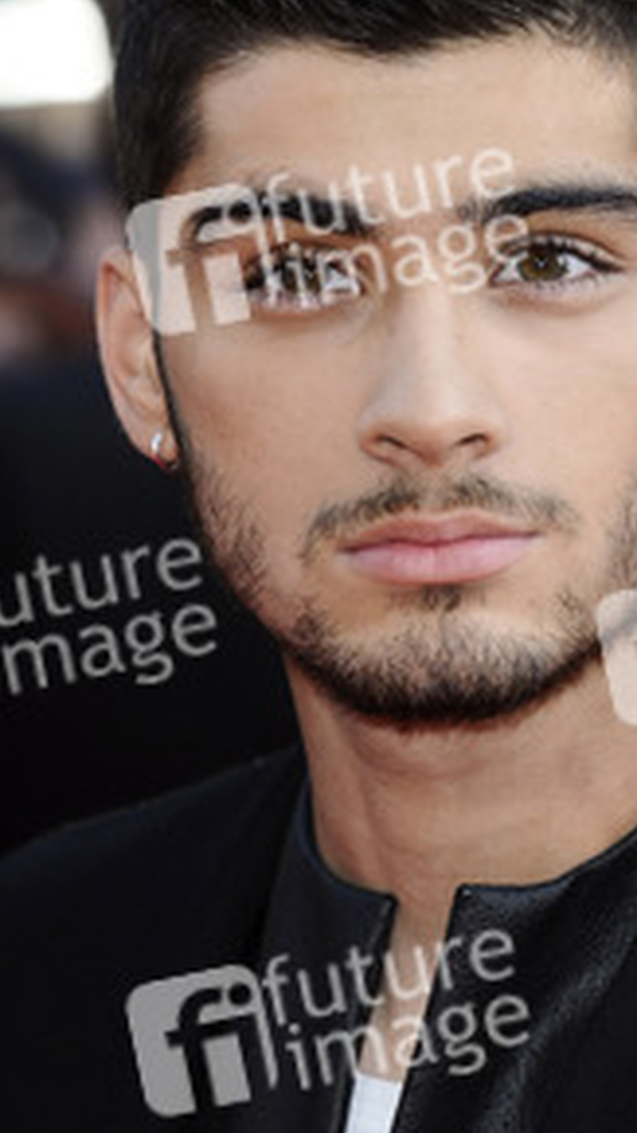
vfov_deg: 8.3
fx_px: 7812
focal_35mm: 260
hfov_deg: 4.7
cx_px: 444
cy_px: 438
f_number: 4.5
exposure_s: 1/250
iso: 320
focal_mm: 120
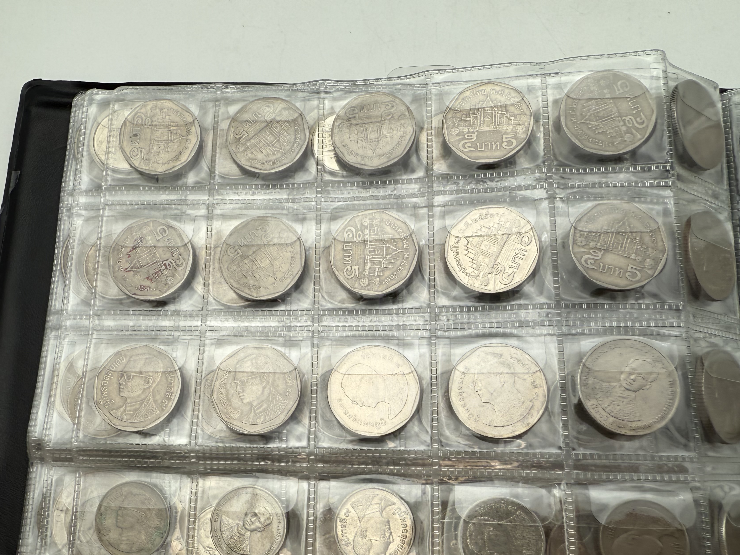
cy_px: 334
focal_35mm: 29
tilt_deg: -78.6
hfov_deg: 61.7
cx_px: 372
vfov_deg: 47.9
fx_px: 620
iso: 40
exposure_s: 1/254
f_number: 2.2
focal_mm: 2.22
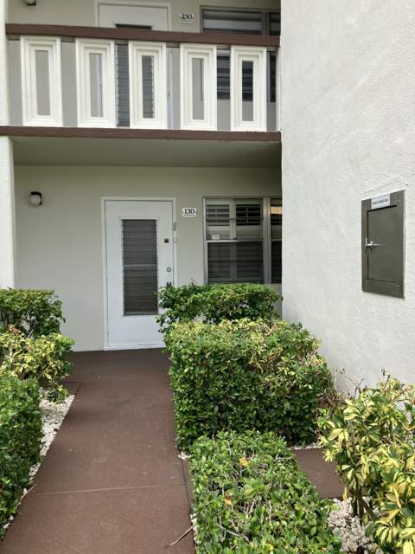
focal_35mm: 28
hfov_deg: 49.7
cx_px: 208
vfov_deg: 63.4
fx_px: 448
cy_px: 277
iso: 25
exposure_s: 1/238
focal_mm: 3.99
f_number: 1.8
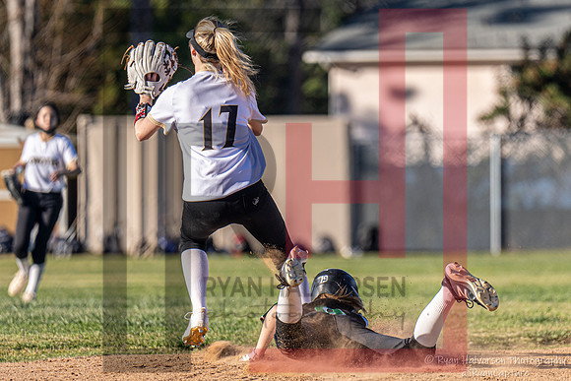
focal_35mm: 359
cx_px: 369
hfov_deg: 5.7
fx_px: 5693
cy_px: 224
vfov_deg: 3.8
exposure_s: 1/2500
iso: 200
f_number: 2.8
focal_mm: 200
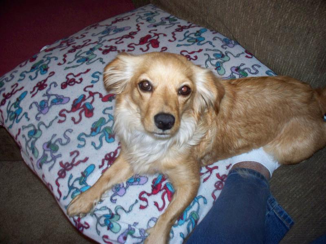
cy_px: 122
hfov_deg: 51.4
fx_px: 339
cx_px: 163
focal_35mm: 36
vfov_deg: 39.7
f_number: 2.8
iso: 200
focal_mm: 7.54
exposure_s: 1/30
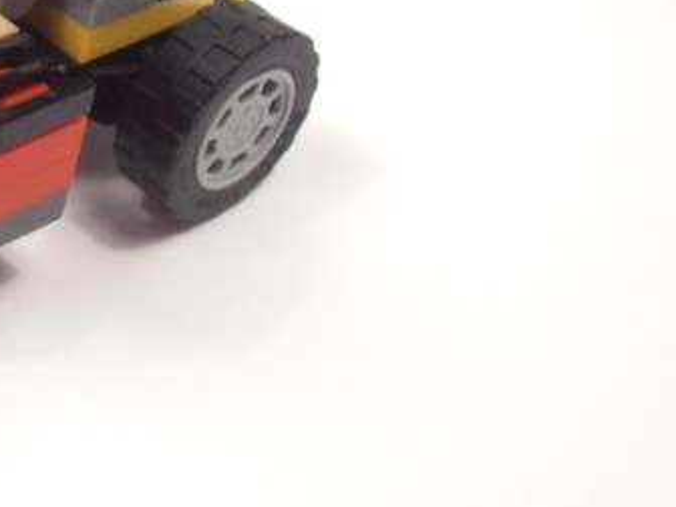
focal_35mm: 99
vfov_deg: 14.8
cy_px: 41
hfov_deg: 18.4
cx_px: -221
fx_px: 1933
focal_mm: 6.61
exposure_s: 1/60
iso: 80
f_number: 3.9
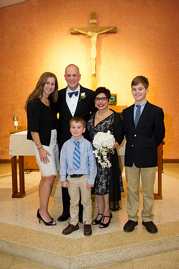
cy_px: 134
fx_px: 269
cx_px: 90
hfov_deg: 36.8
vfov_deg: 53.2
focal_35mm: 36
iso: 1600
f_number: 4
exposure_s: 1/160
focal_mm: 36
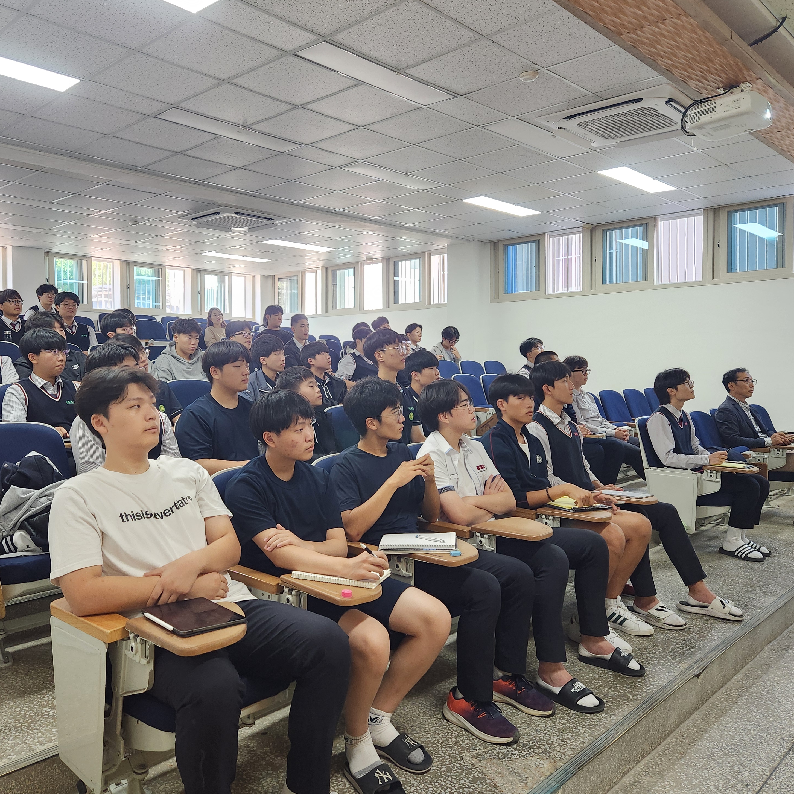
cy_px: 387
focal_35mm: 28
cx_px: 352
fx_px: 727
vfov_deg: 57.3
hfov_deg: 57.2
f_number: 1.8
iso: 400
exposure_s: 1/120
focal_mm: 5.4
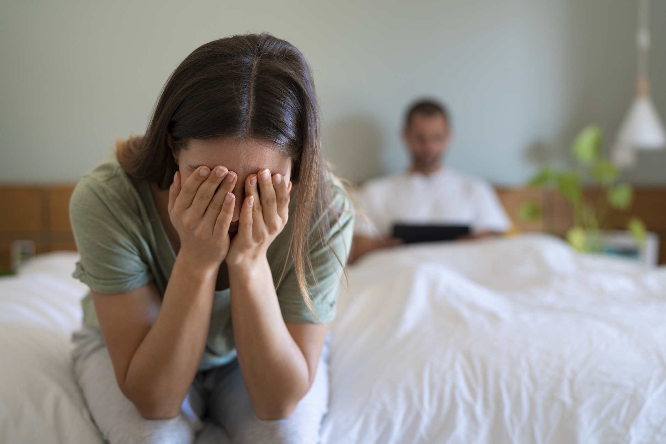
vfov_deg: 27.0
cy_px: 222
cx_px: 333
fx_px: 925
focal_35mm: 50
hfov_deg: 39.6
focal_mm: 50
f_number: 2
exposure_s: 1/160
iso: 400
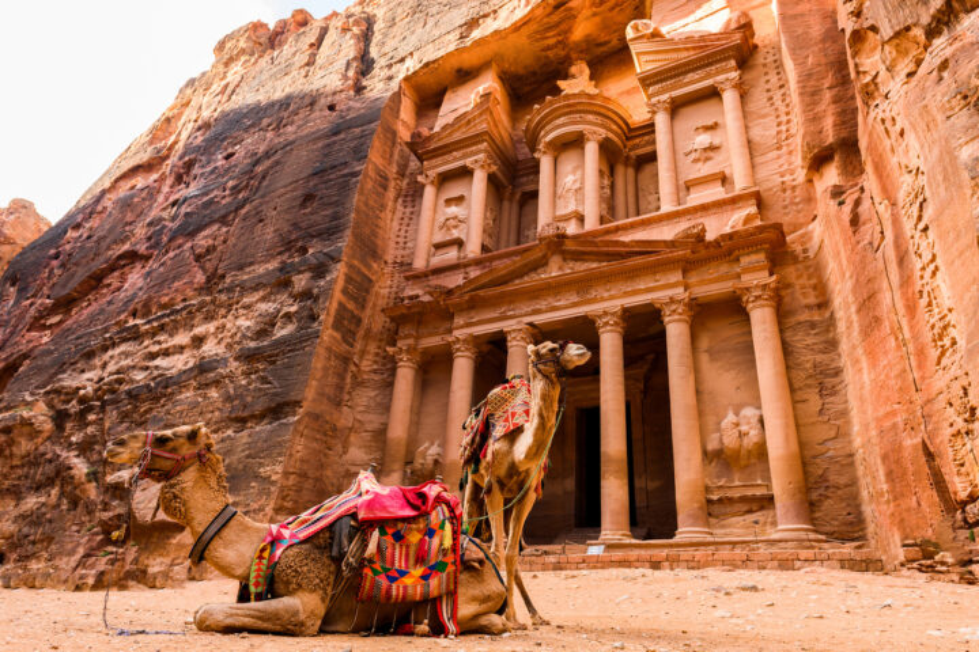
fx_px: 544
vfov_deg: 61.9
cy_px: 326
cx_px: 490
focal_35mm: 20
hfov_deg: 84.0
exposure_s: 1/200
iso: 250
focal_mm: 20
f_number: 4
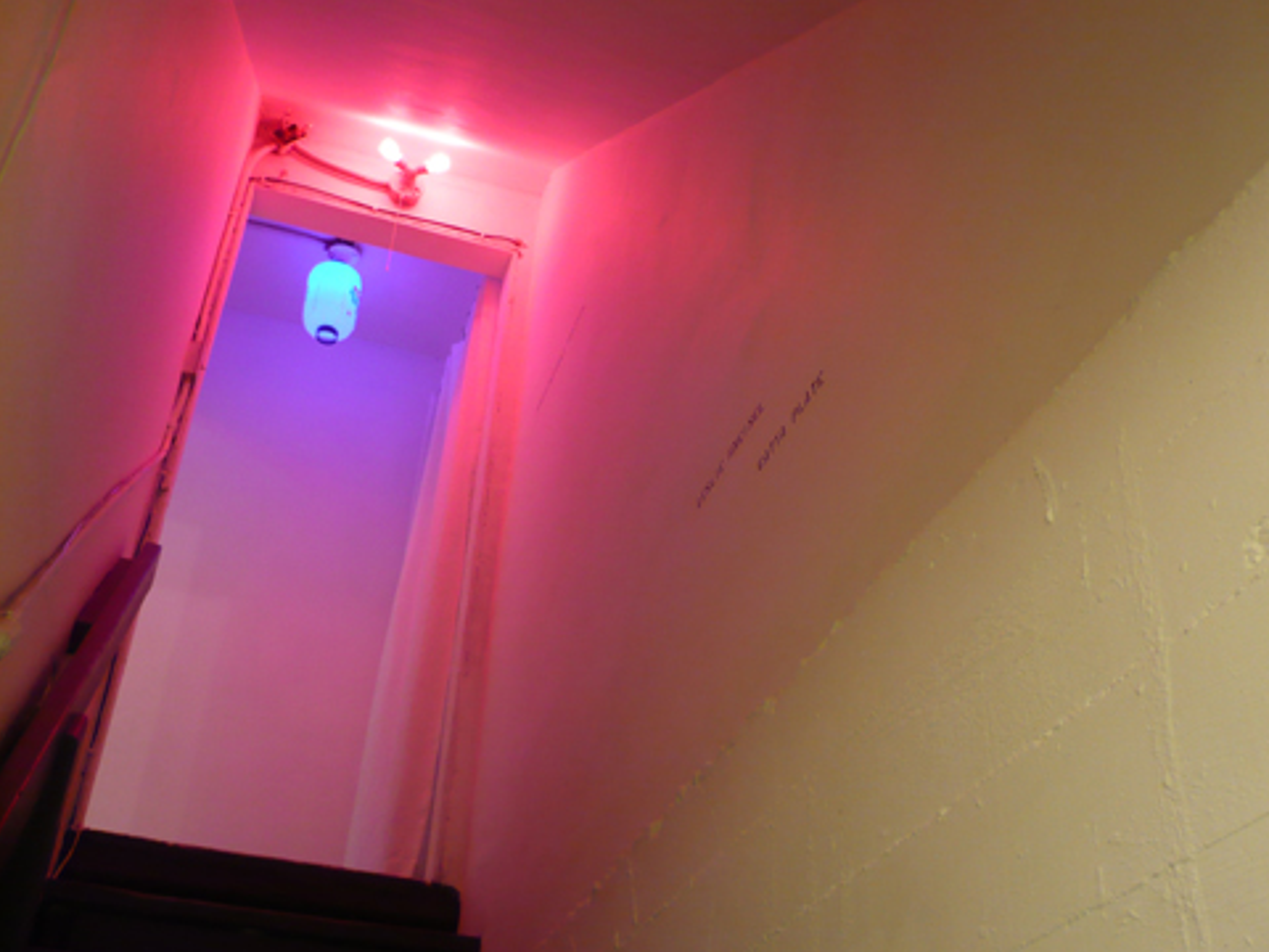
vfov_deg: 37.7
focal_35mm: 38
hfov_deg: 48.9
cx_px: 683
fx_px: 1393
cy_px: 475
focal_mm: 5.8
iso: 200
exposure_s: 1/10
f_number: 2.8
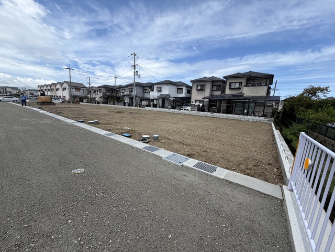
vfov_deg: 85.7
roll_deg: -2.6
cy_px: 126
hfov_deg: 102.1
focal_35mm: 14
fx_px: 135
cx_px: 168
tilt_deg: -9.4
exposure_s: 1/928
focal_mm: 2.22
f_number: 2.2
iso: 20
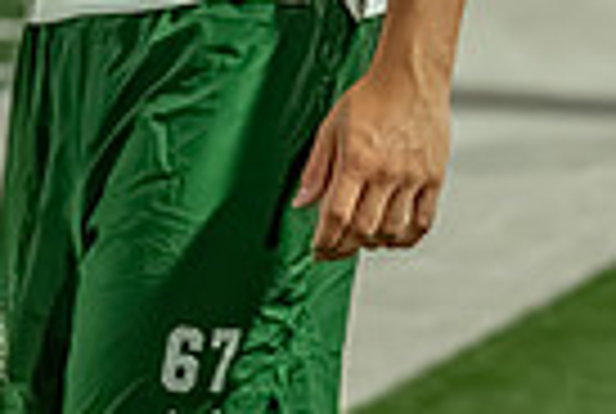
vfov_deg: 4.2
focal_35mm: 322
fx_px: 5522
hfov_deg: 6.4
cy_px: -408
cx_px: 6
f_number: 2.8
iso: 6400
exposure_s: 1/1250
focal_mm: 70
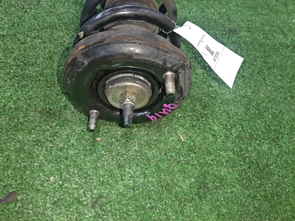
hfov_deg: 67.3
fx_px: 222
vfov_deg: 53.1
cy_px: 110
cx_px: 148
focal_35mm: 26
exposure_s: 1/50
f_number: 1.7
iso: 193
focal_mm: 3.93
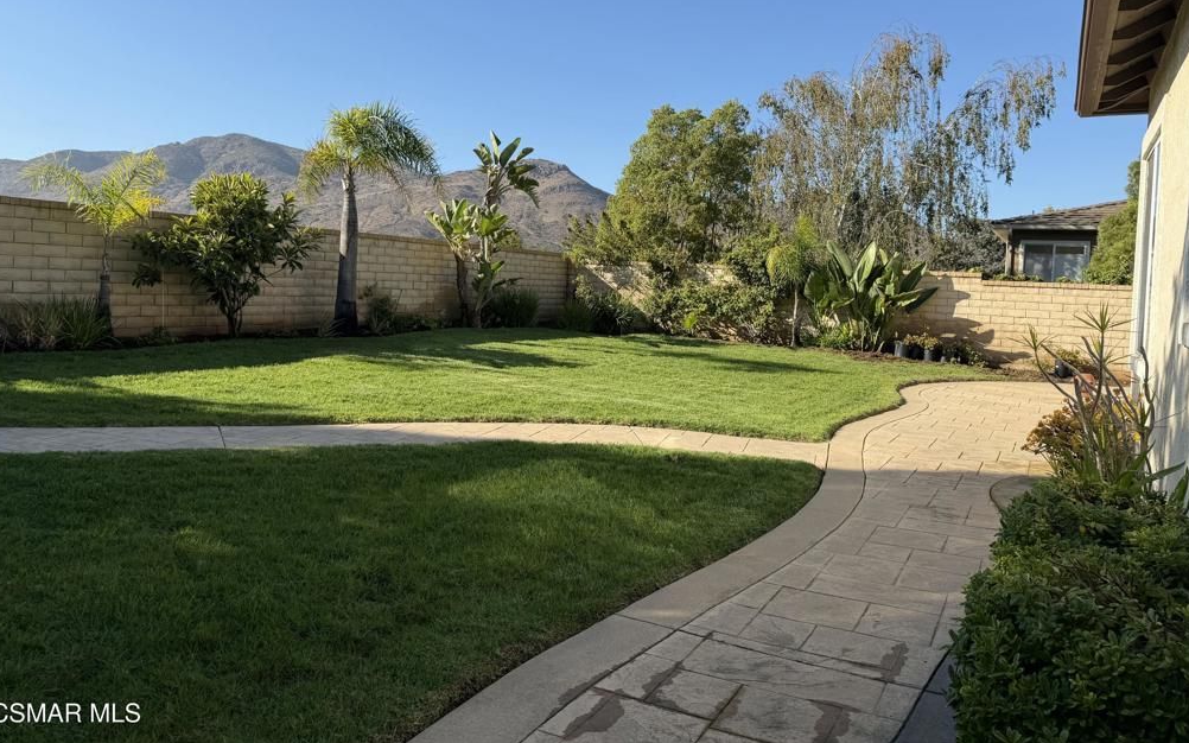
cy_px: 299
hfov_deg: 70.4
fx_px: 842
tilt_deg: -1.7
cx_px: 596
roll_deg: -2.5
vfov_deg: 47.3
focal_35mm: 26
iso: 80
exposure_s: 1/2907
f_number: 1.78
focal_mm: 6.76
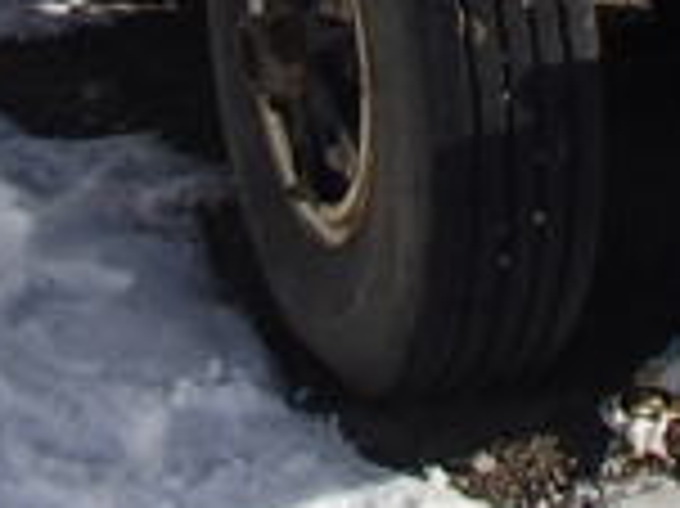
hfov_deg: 16.5
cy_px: -512
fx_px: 2336
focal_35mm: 119
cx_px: 522
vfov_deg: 11.2
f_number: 11
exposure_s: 1/160
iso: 100
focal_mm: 5
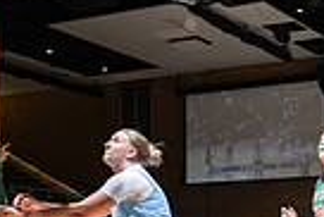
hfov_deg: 20.0
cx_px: 169
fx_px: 919
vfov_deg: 13.4
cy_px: 178
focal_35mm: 102
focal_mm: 24
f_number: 5
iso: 80
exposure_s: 1/100
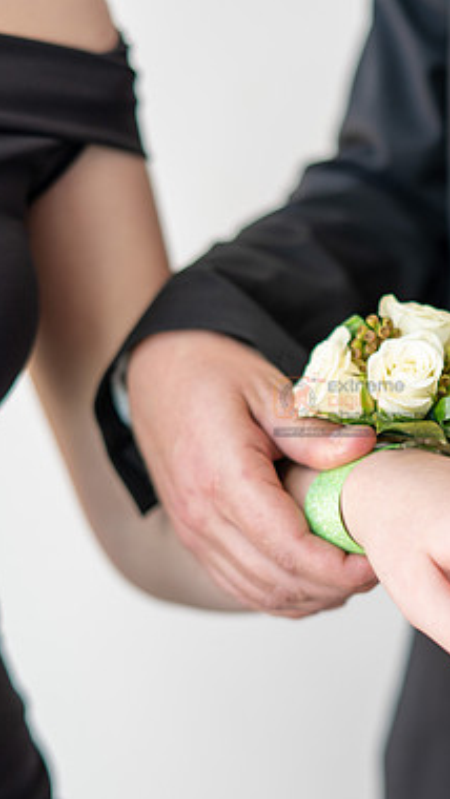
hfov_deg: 15.0
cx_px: 364
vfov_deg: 26.5
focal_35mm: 80
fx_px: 1696
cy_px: 405
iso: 160
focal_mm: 50
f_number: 2.2
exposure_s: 1/125
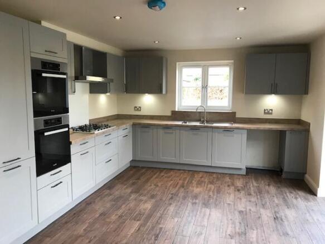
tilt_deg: -6.2
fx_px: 263
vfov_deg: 49.7
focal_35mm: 28
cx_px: 162
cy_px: 122
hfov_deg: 63.5
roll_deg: -0.4
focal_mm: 3.99
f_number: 1.8
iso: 32
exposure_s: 1/25
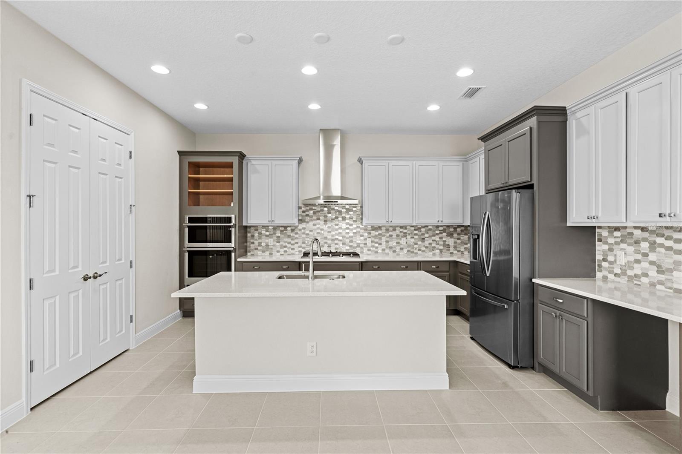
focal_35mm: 16
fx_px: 303
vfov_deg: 73.7
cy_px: 227
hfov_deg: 96.7
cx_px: 341
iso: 400
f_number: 8
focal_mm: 16
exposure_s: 1/6
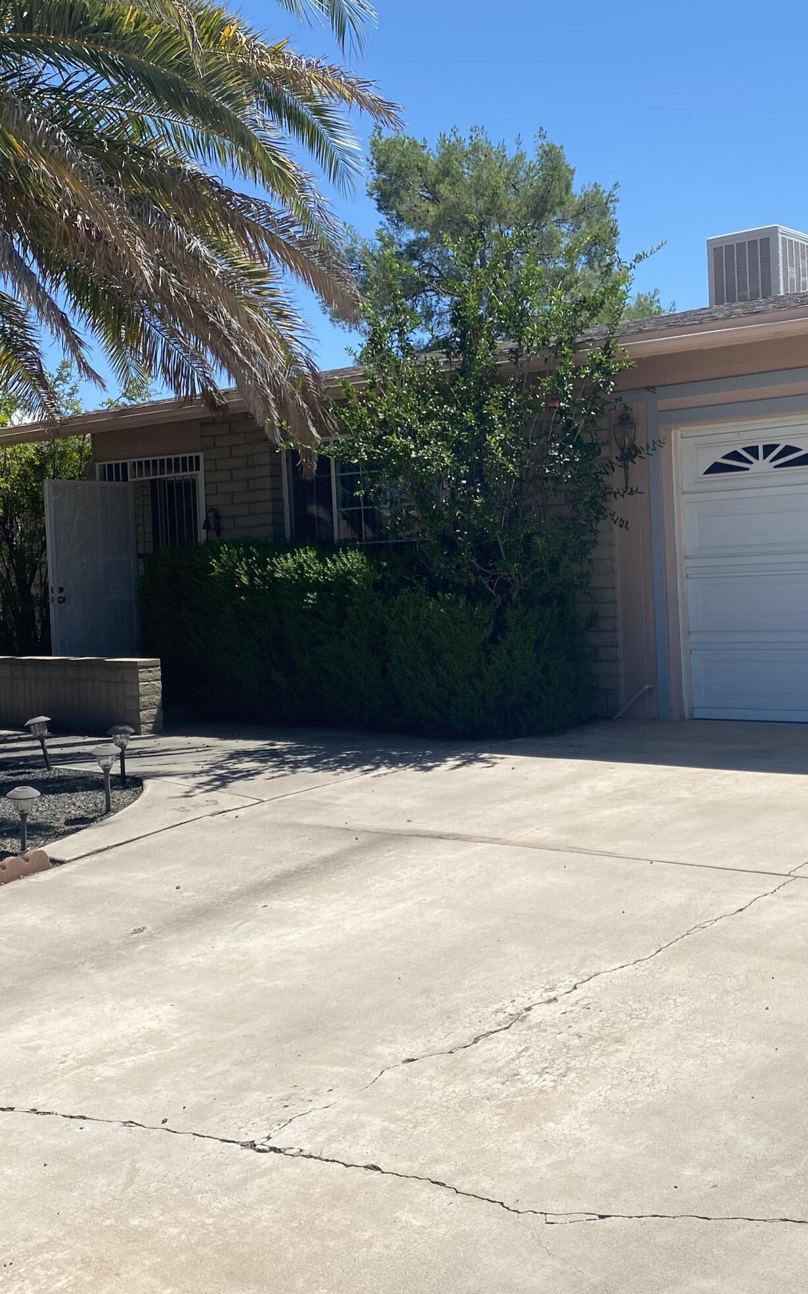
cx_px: 545
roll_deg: +2.4
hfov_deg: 30.3
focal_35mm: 42
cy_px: 600
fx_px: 1480
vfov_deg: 47.2
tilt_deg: -1.2
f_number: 1.8
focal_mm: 4.25
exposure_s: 1/3497
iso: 32
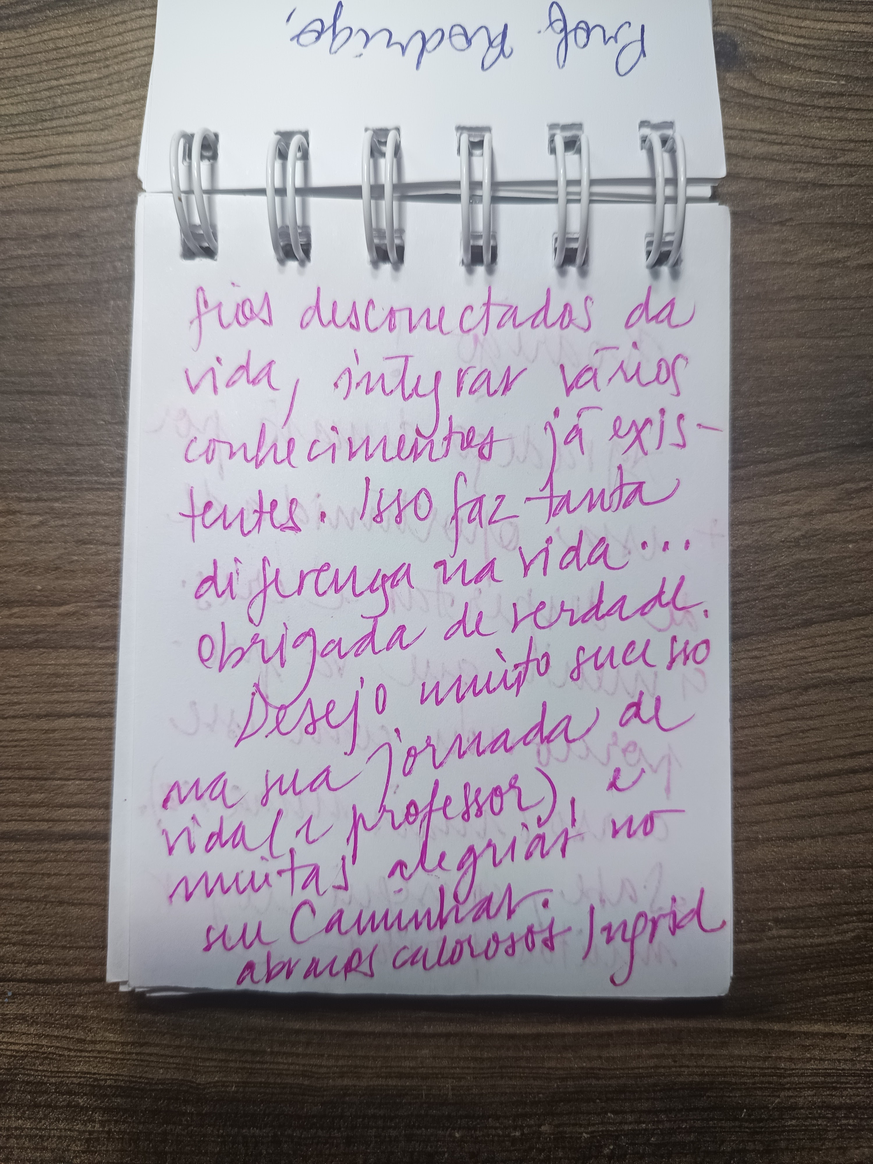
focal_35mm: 24
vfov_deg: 71.6
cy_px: 582
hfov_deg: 56.8
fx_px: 807
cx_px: 436
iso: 443
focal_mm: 5.31
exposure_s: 1/60
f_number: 1.7
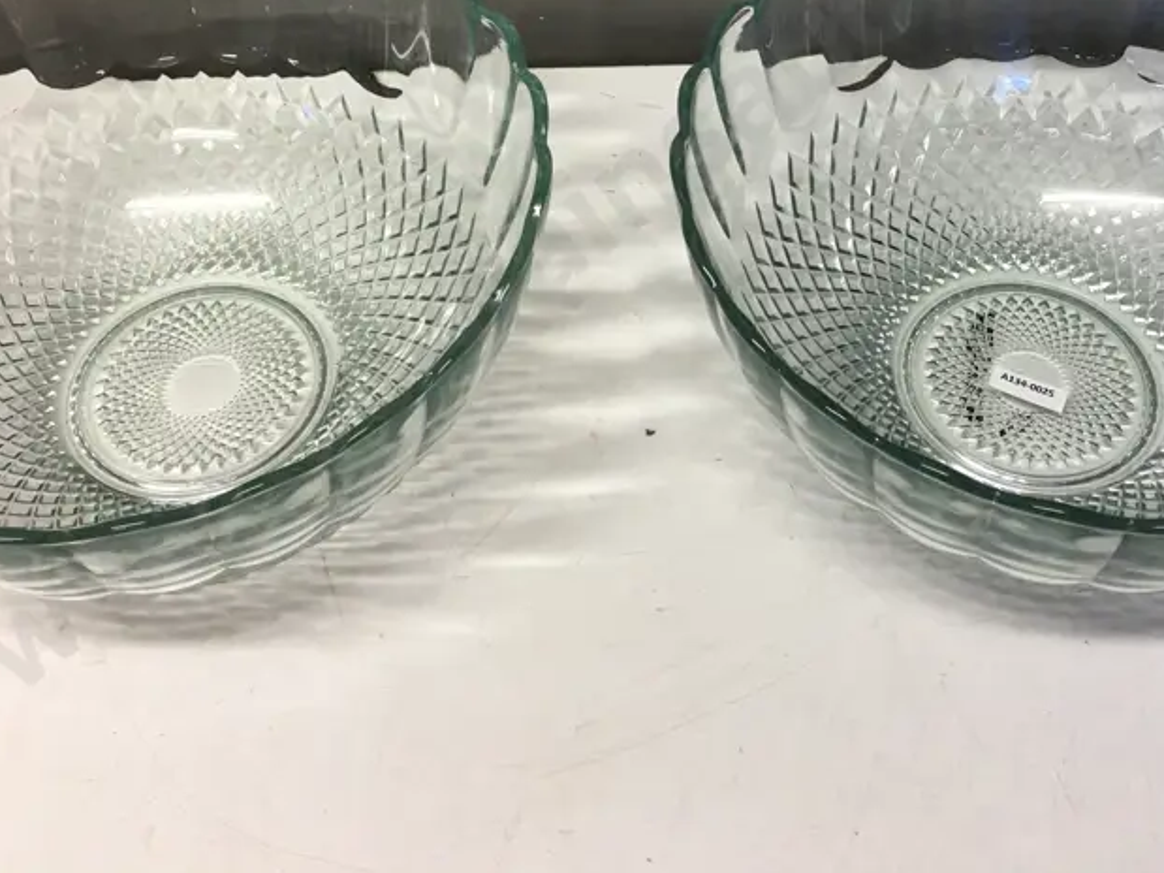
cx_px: 675
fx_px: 1614
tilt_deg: -45.2
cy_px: 158
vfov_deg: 29.5
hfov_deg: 39.6
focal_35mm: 48
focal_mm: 4.15
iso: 40
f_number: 2.2
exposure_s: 1/33
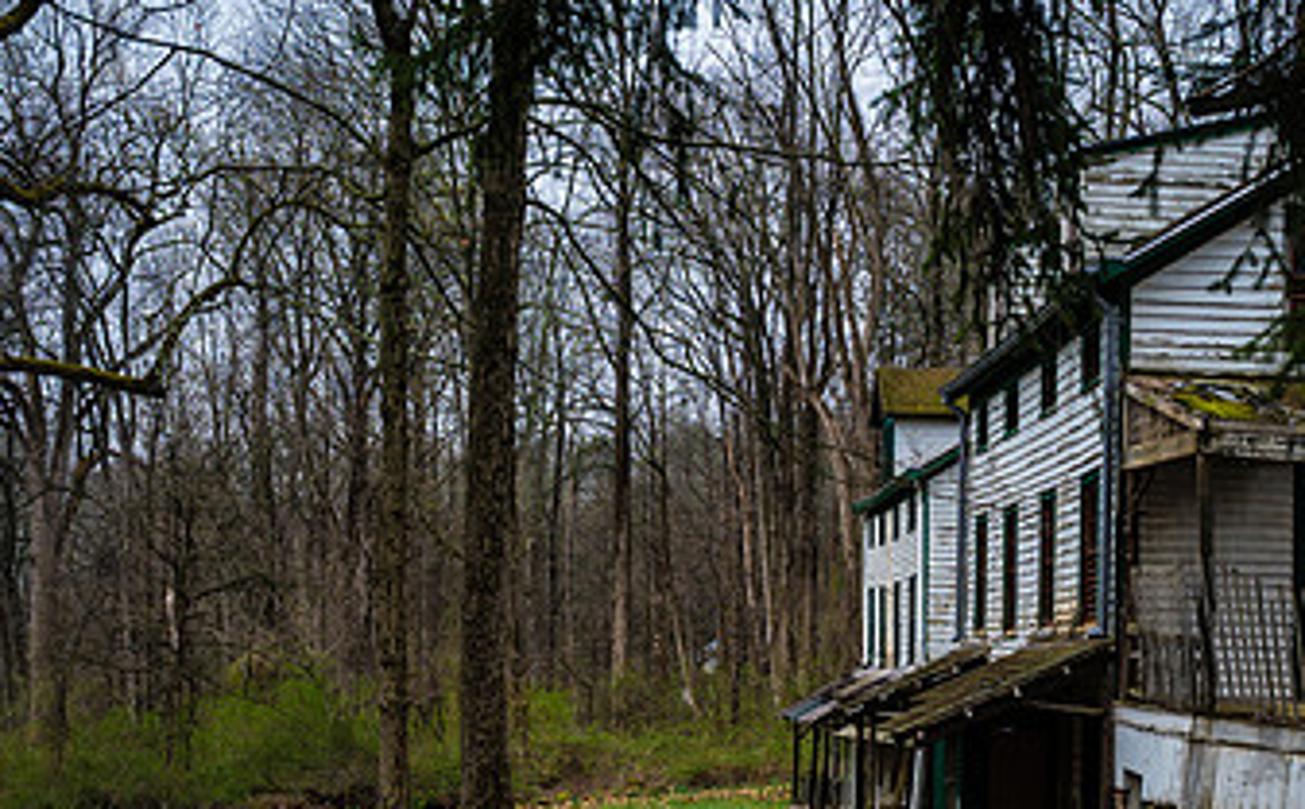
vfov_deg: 19.8
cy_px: 601
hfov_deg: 31.5
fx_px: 2307
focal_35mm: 65
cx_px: 802
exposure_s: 1/400
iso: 250
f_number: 7.1
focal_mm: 37
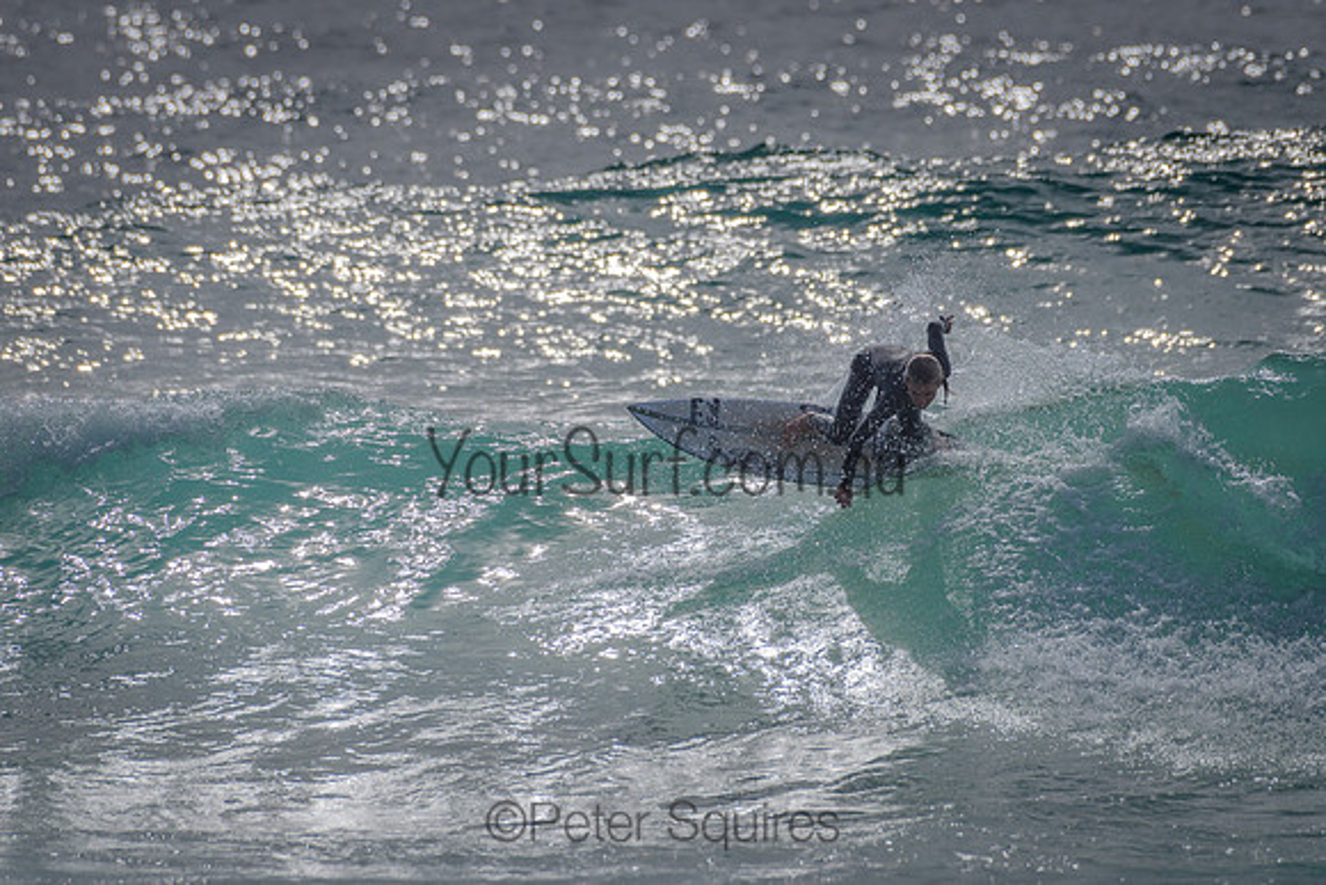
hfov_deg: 3.4
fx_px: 22582
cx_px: 658
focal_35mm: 613
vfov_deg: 2.2
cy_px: 343
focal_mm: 500
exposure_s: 1/2000
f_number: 8
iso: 64
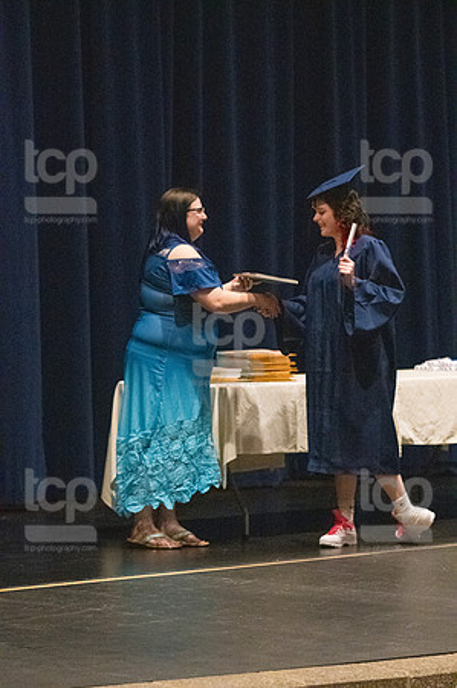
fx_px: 3149
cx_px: 228
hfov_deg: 8.3
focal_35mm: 165
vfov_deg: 12.5
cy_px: 344
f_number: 3.2
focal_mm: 110
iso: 10000
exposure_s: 1/400
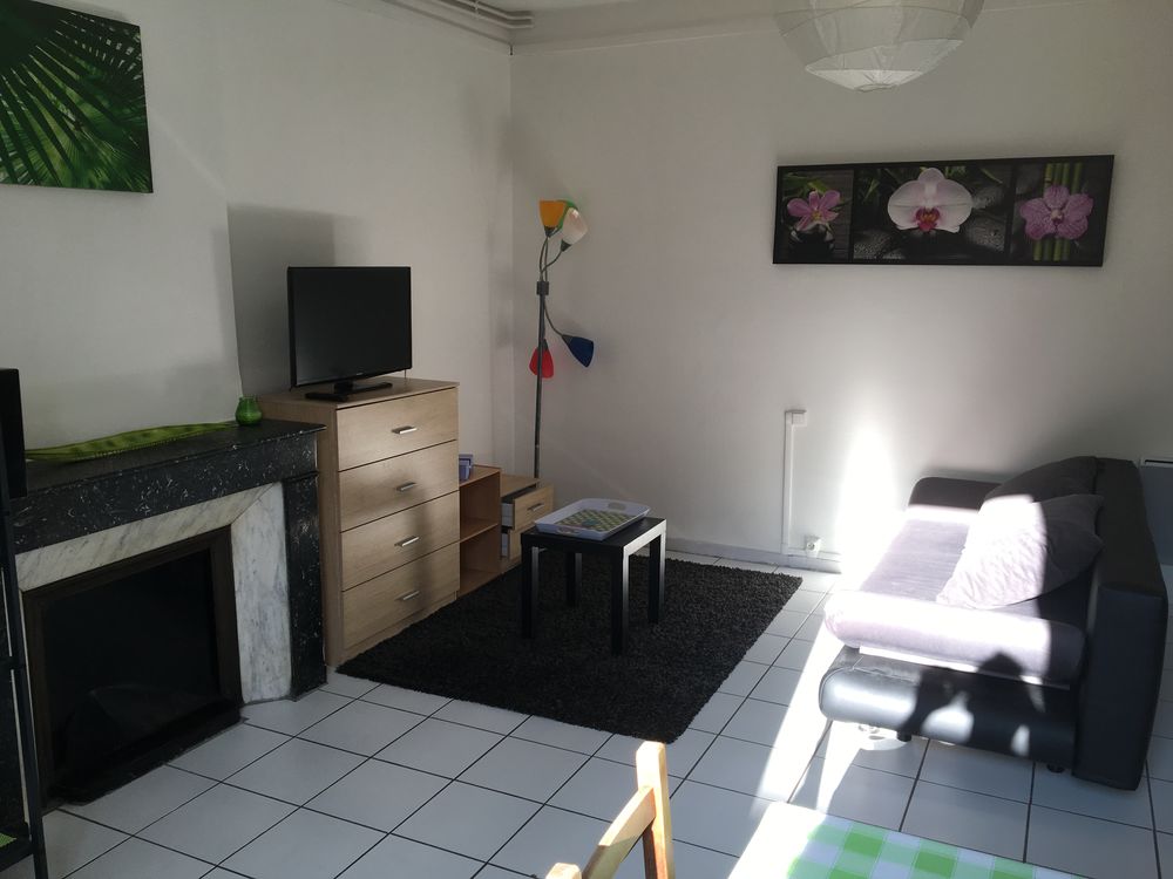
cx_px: 586
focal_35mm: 29
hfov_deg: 61.7
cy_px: 440
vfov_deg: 48.2
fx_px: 983
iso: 25
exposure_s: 1/100
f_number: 2.2
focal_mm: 4.15
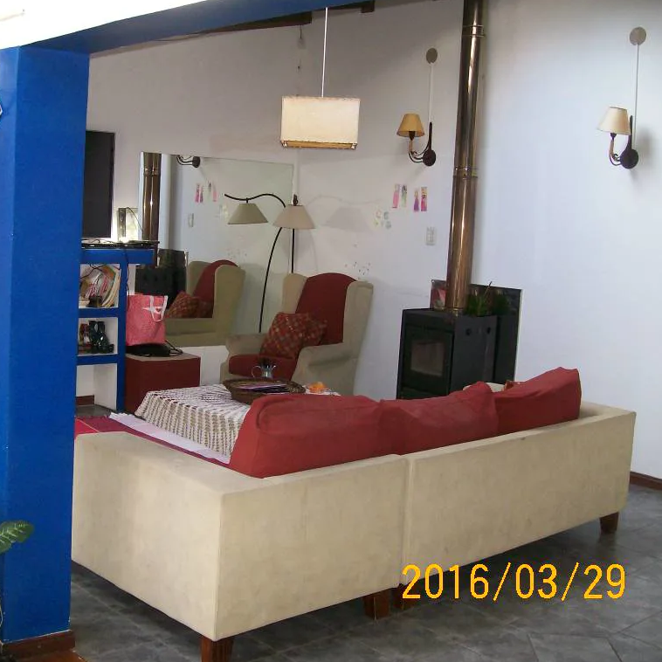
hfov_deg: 38.8
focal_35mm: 43
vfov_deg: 39.2
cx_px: 225
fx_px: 930
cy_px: 332
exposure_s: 1/64
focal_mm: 6
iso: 140
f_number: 2.7
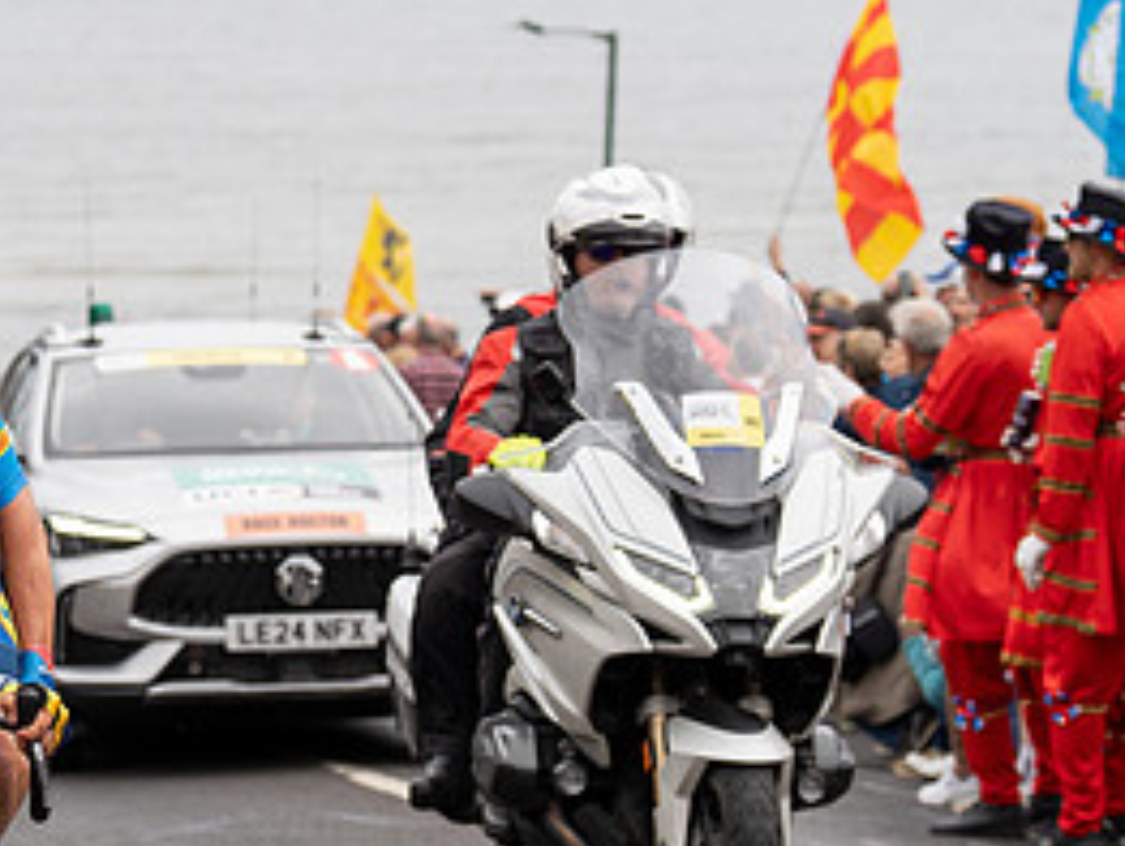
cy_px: 337
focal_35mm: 149
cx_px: 43
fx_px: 4847
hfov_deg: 13.1
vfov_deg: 10.0
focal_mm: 70
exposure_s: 1/1000
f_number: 3.5
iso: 320
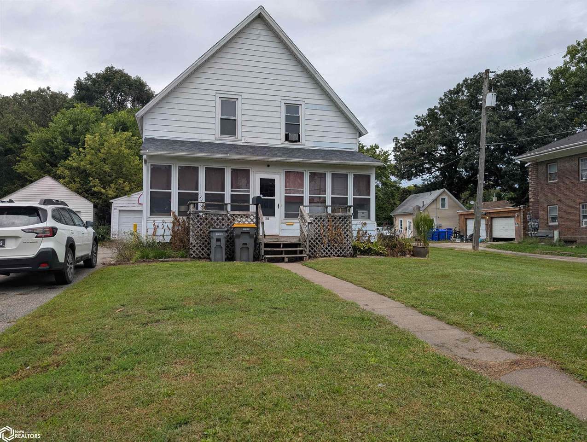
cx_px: 294
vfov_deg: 56.9
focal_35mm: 24
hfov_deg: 71.5
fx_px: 408
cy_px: 221
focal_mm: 6.9
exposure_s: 1/682
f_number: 1.68
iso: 21
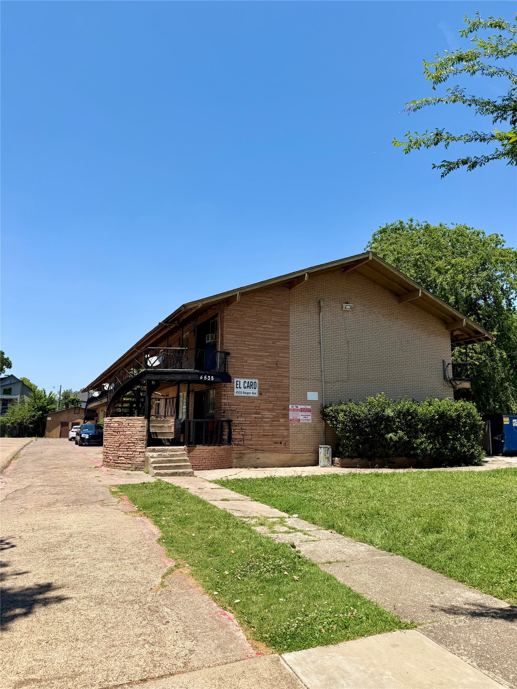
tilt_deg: +9.2
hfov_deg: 56.8
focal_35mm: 24
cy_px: 344
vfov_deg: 71.6
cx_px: 258
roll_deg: -0.6
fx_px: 478
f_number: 1.78
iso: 80
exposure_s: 1/4405
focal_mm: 6.76
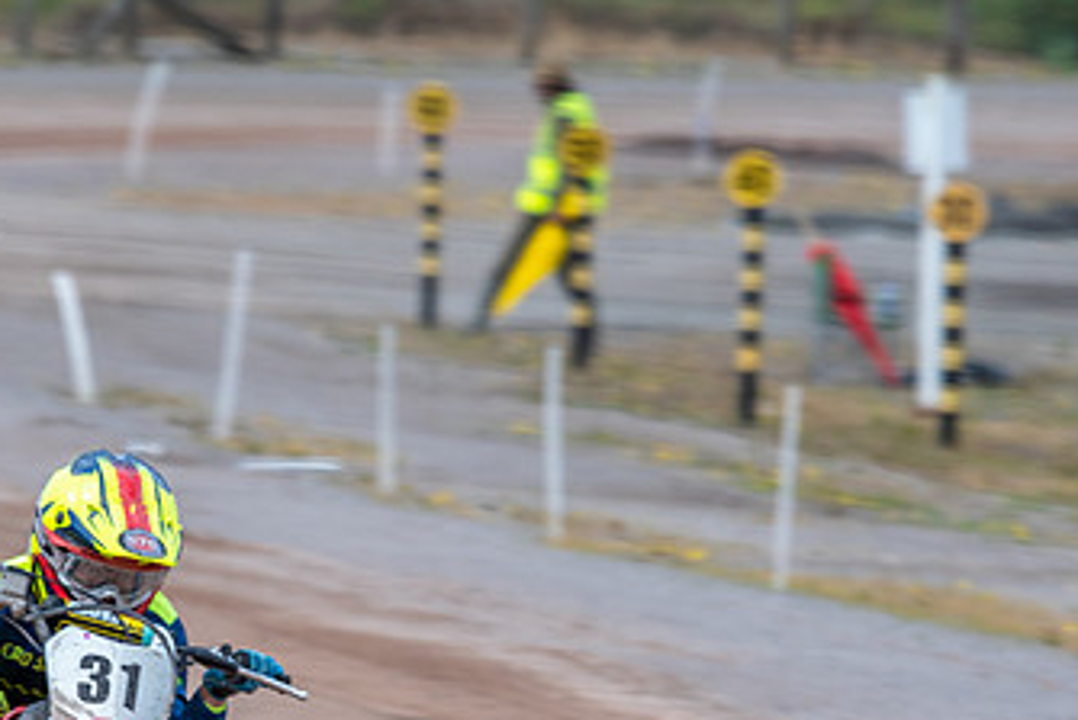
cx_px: 199
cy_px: 702
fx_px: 32577
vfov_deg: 1.3
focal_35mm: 1087
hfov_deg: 1.9
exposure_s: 1/250
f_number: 8
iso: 100
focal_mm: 420
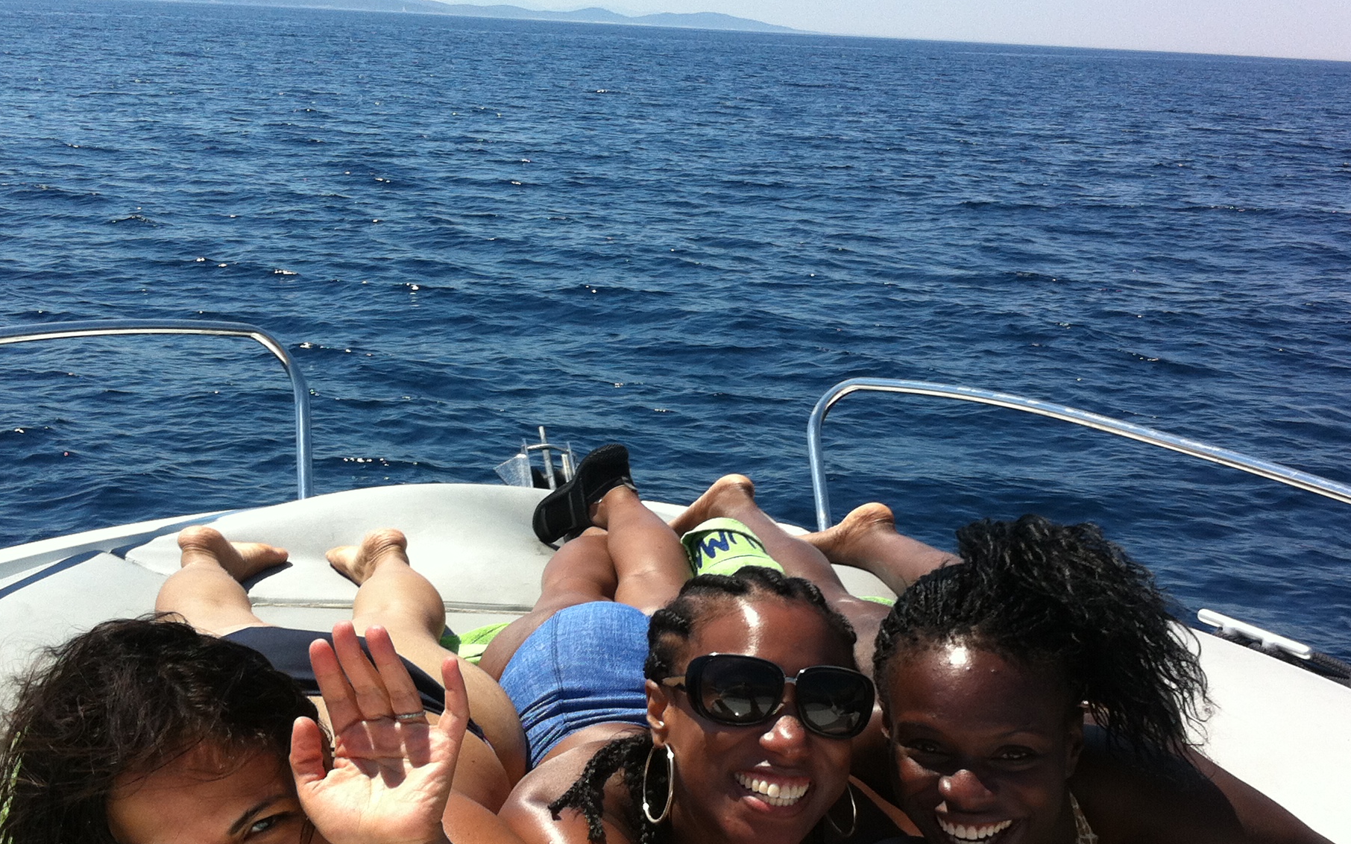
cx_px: 728
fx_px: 1951
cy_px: 538
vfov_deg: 24.3
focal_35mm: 53
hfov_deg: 38.2
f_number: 2.8
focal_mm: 3.85
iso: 80
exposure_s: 1/1273
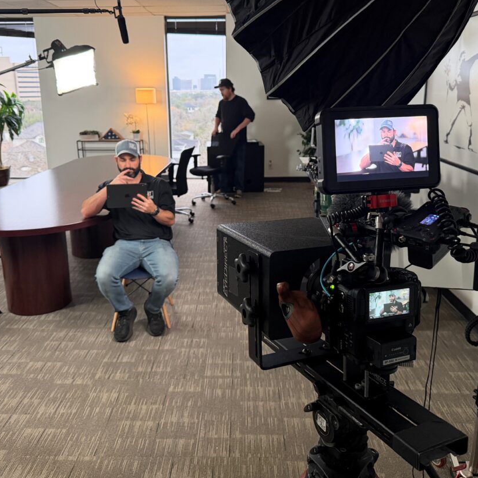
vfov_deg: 52.5
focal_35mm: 31
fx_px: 484
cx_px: 232
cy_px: 220
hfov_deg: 52.5
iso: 320
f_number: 1.78
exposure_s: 1/60
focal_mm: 6.76
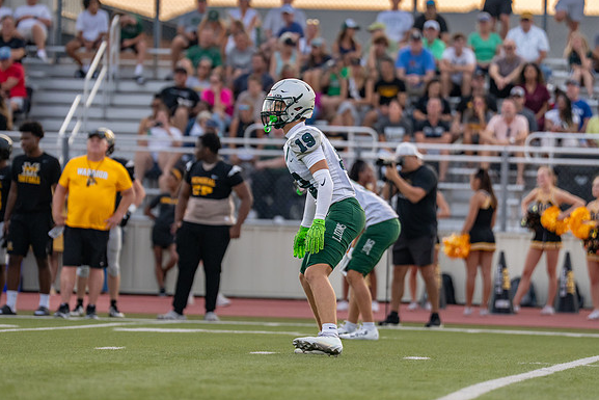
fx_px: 5658
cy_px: 171
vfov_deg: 4.0
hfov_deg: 6.1
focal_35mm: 340
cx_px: 303
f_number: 2.8
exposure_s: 1/2000
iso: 800
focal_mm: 200
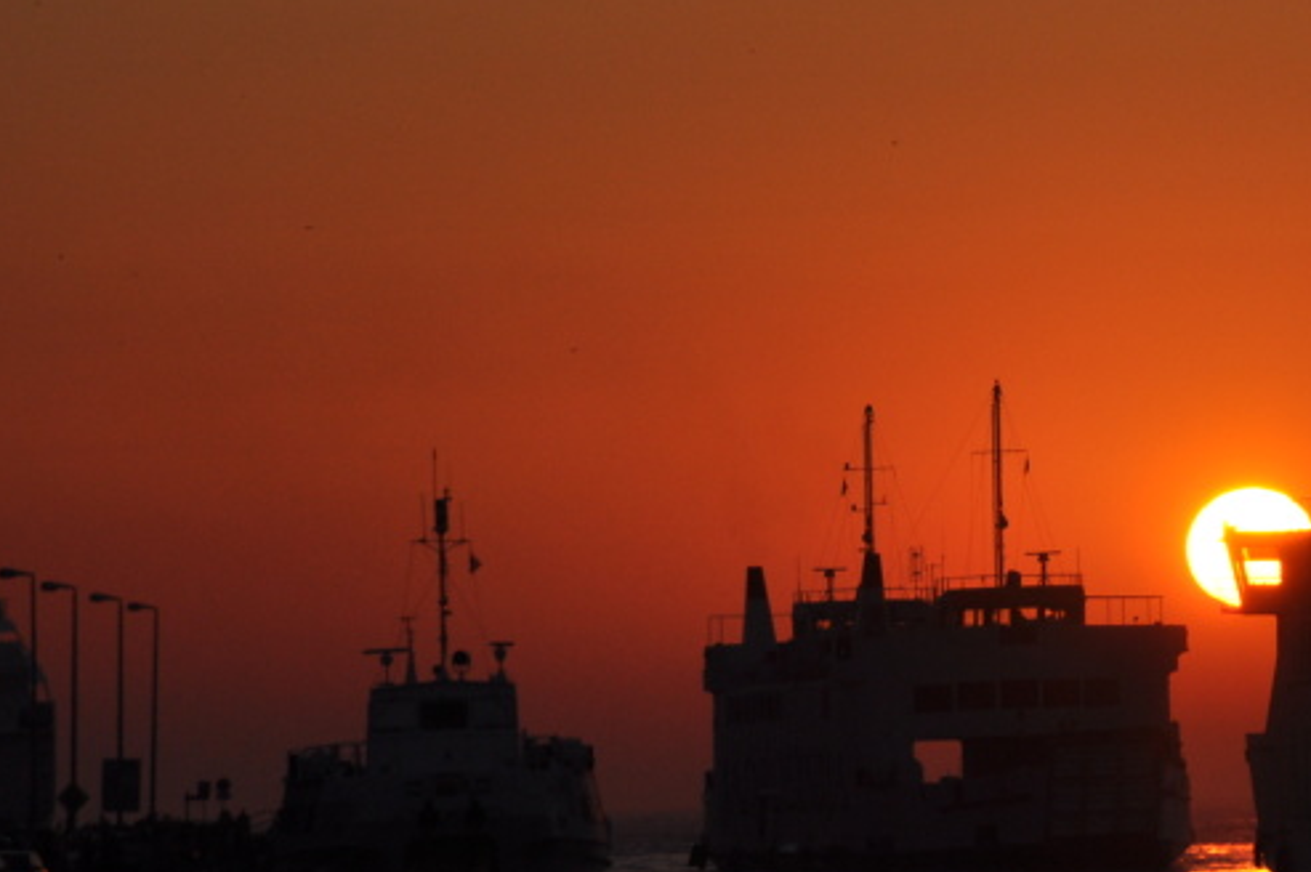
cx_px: 1564
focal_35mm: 383
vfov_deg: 3.6
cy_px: 265
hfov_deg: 5.4
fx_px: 13946
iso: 200
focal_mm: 105
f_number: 10
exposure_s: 1/1600
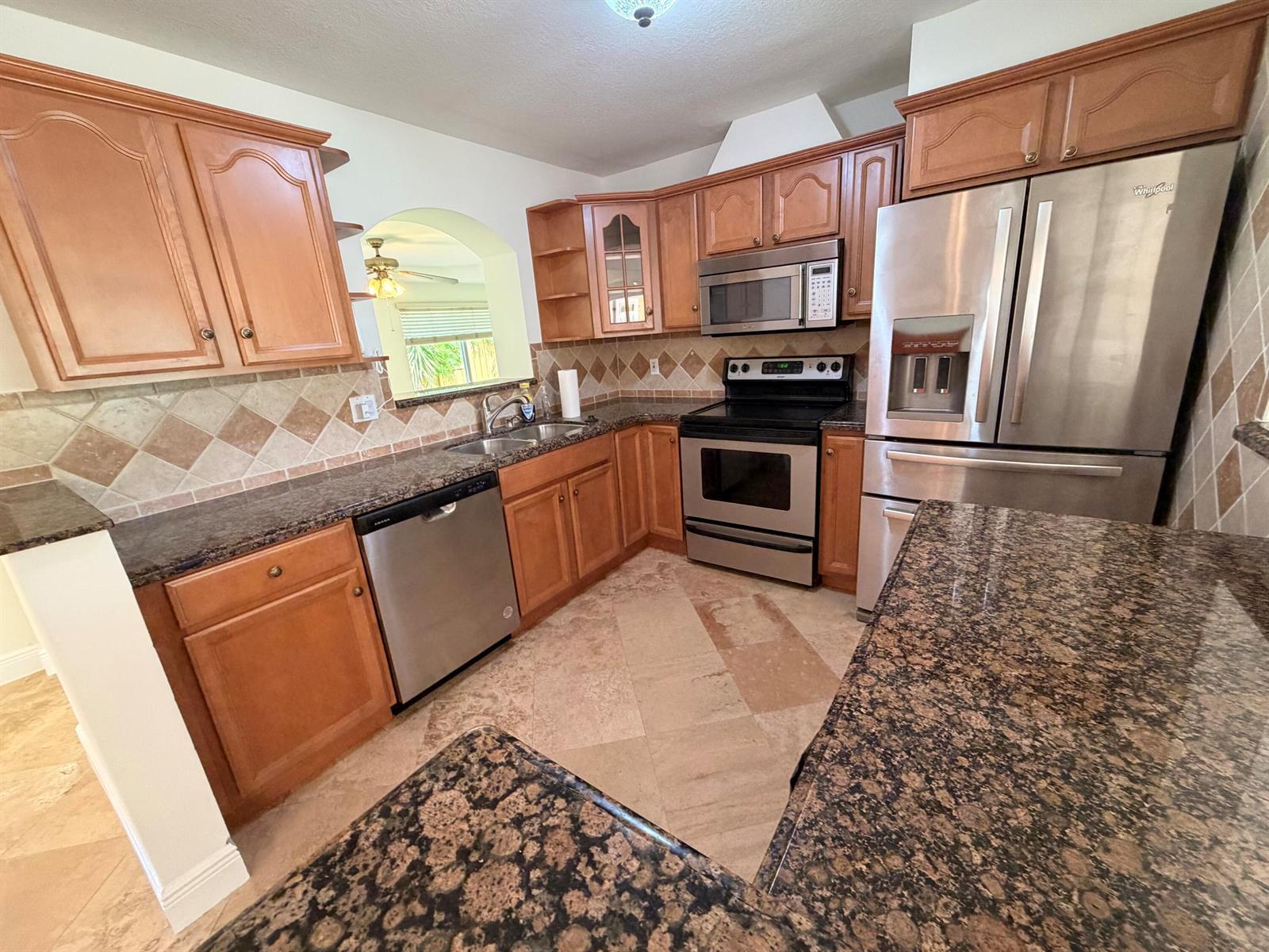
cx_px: 634
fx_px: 513
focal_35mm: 14
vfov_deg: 85.7
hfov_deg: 102.1
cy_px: 476
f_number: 2.2
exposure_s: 1/60
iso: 400
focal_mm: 2.22
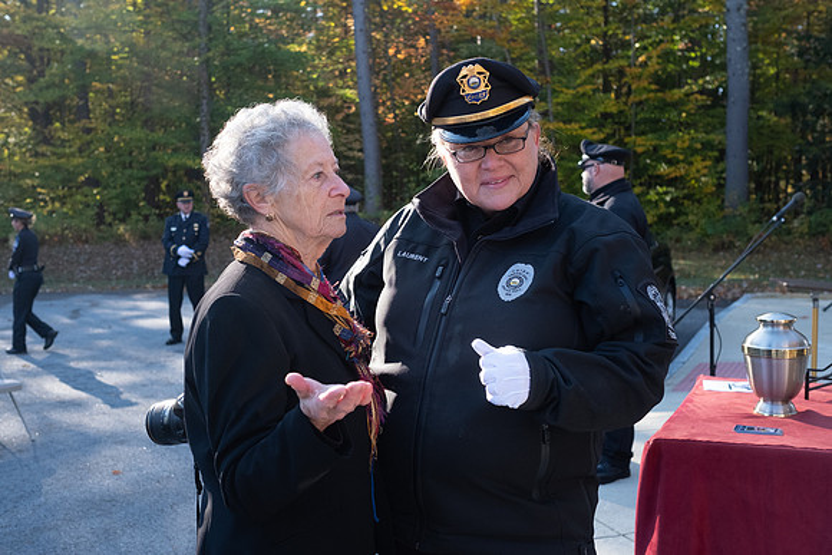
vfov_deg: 33.2
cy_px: 274
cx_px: 393
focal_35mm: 40
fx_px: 930
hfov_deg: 48.2
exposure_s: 1/640
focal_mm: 23
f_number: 4
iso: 800
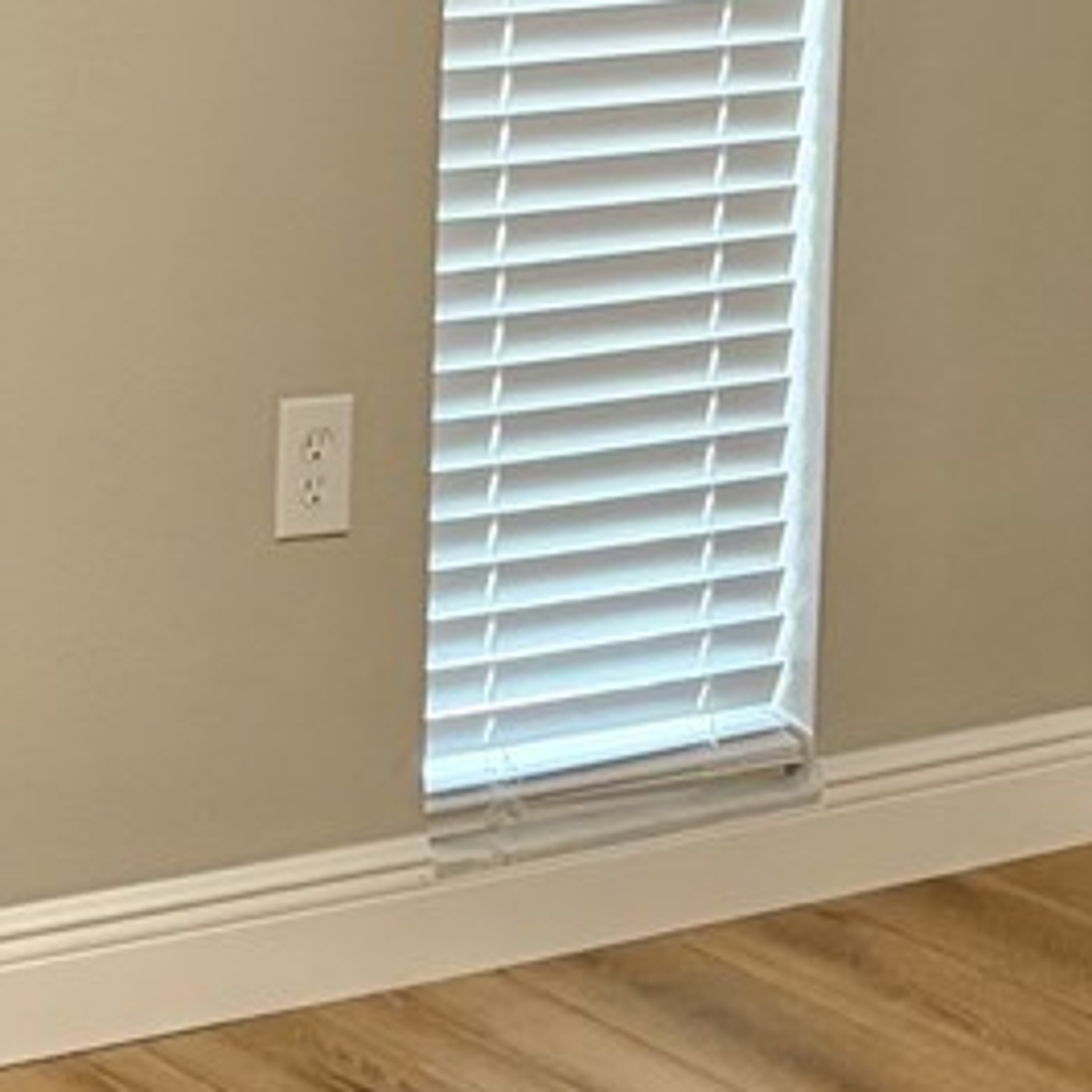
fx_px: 4925
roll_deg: +0.0
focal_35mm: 138
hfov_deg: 12.3
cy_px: -99
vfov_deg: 12.4
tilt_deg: -6.9
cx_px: -337
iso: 125
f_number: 1.6
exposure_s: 1/59
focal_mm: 5.96
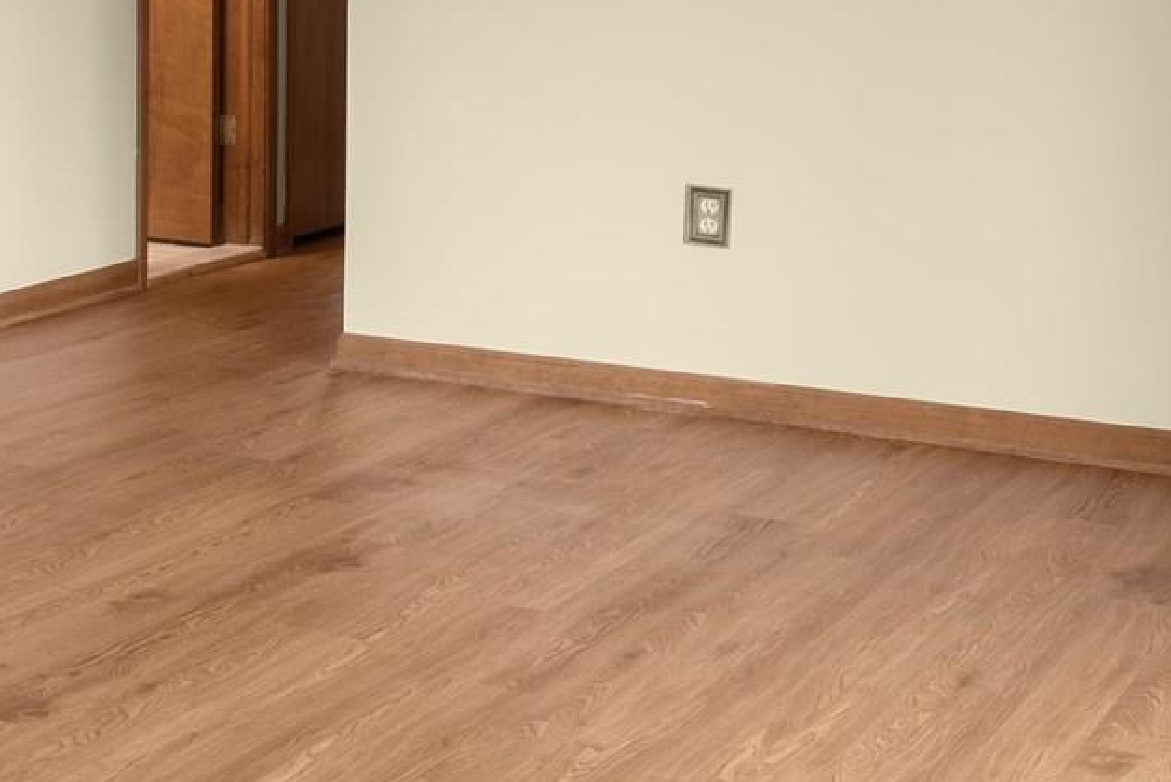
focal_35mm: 83
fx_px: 2701
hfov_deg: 21.6
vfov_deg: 16.1
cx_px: -434
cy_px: -17
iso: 100
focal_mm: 17
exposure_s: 1/2
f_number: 7.1
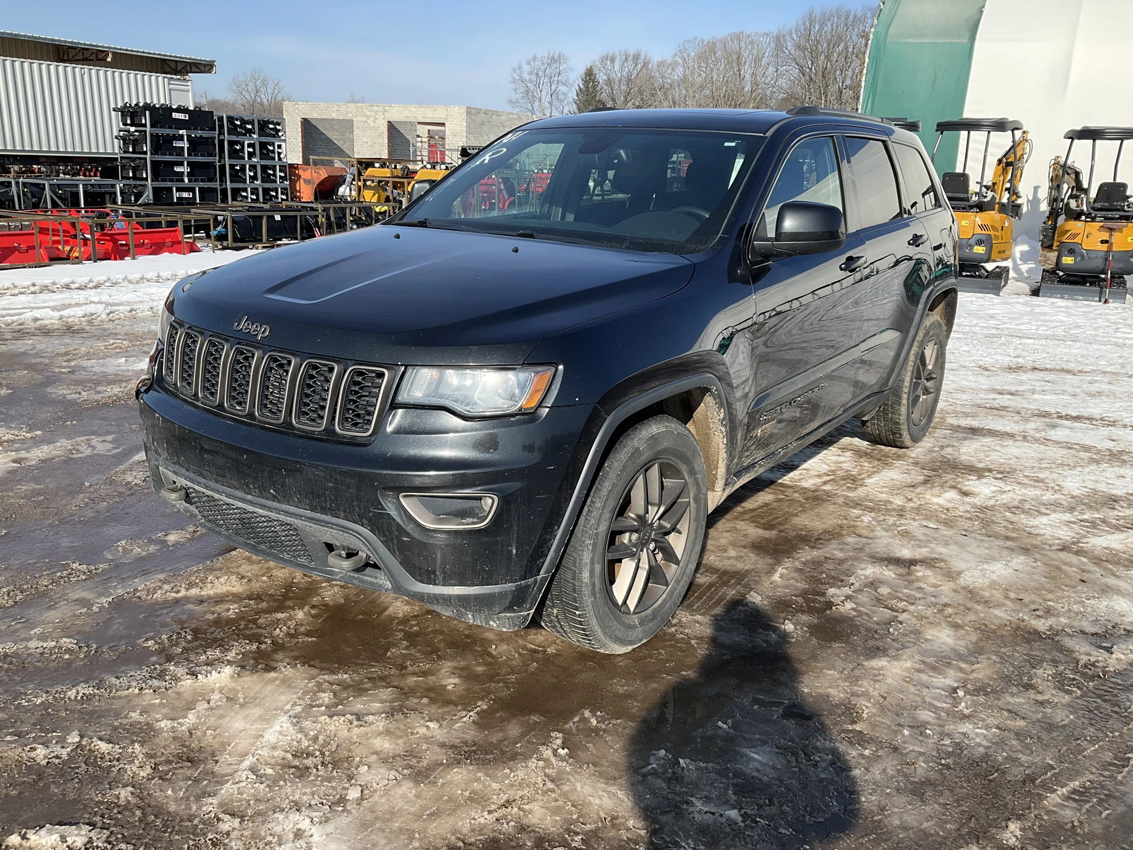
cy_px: 425
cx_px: 566
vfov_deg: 48.2
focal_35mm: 29
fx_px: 949
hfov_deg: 61.7
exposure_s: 1/1412
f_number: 1.8
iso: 25
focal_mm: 3
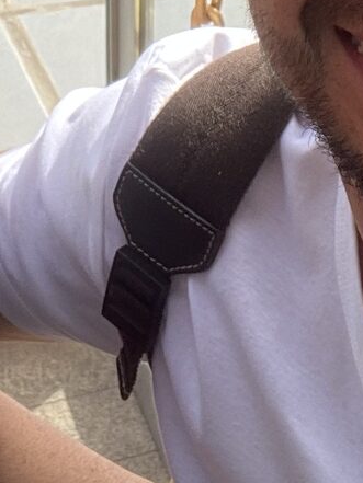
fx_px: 1775
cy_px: -335
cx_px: 13
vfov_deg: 14.1
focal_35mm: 127
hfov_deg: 11.6
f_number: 2.2
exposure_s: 1/221
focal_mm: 2.71
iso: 25
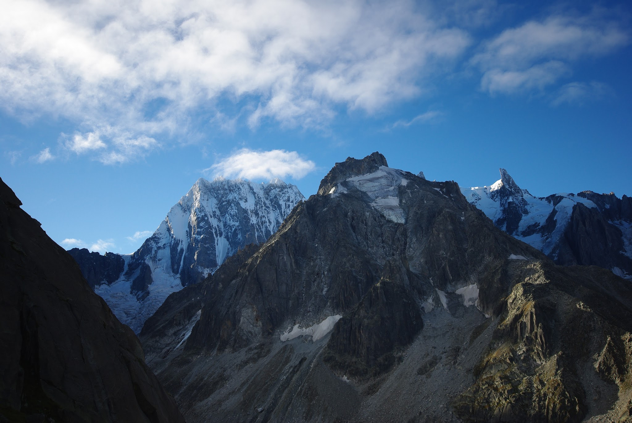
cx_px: 316
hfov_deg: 61.9
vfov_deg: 43.7
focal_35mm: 30
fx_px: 527
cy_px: 212
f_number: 8
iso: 100
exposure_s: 1/180
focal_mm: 20
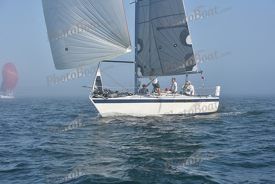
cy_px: 92
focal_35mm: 71
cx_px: 139
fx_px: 543
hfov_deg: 28.4
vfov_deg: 19.2
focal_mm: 70
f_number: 9
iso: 320
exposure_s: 1/1250
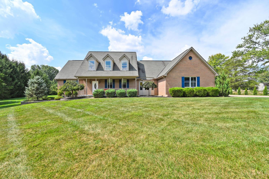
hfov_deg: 104.3
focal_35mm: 14
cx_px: 134
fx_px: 105
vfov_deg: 81.2
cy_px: 90
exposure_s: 1/400
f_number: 7.1
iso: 100
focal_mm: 14
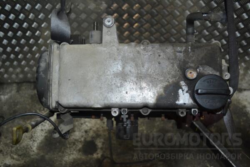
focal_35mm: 33
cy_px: 84
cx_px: 125
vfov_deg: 40.0
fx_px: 229
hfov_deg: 57.2
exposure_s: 1/60
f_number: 4
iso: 720
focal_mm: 22
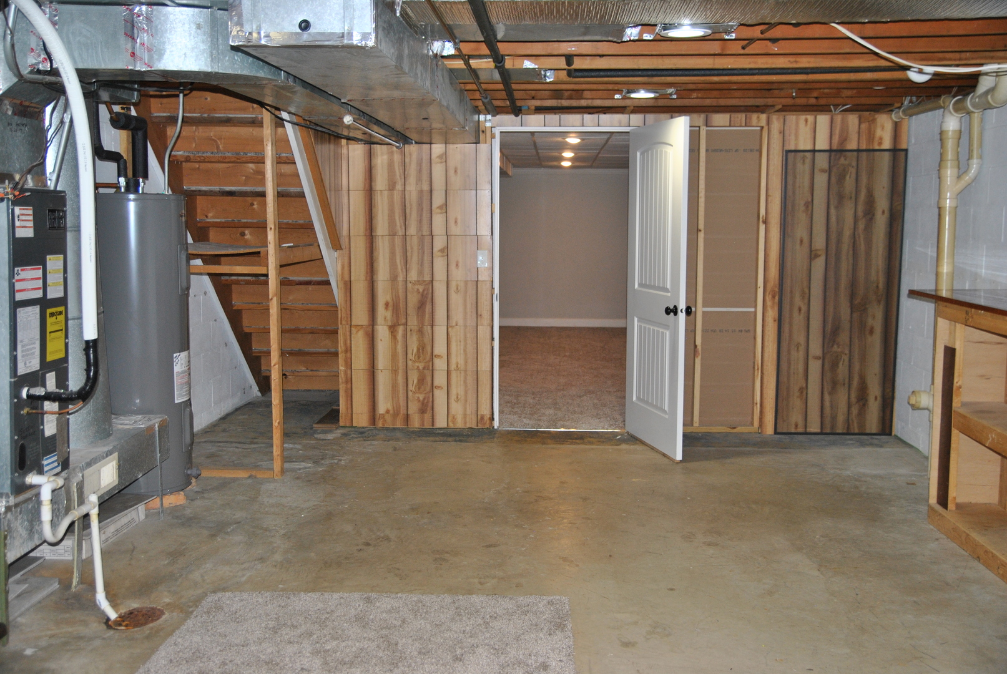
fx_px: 1008
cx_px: 504
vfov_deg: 37.0
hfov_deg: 53.1
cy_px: 337
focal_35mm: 36
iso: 400
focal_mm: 24
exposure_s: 1/125
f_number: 4
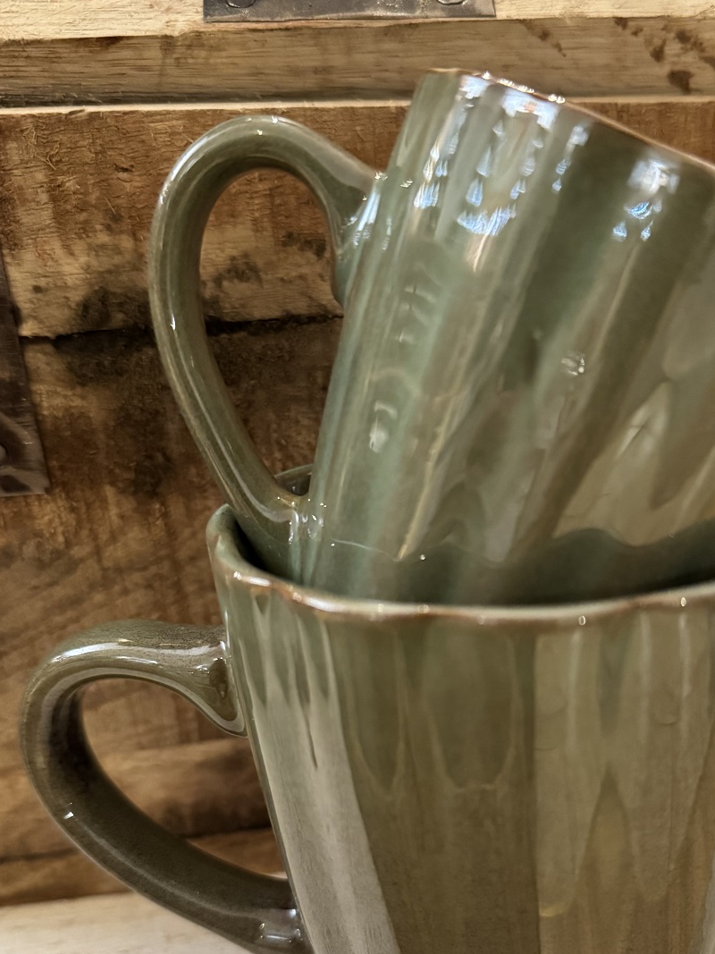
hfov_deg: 39.0
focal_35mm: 36
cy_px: 621
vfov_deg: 50.6
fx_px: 992
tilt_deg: -21.7
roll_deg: +1.4
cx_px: 502
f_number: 1.78
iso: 800
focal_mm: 6.76
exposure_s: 1/50
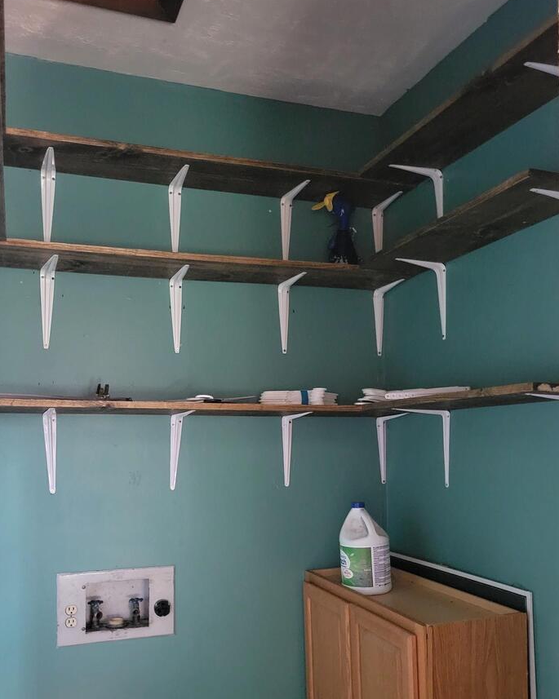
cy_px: 415
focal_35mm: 32
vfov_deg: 55.3
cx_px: 264
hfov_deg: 45.8
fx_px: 662
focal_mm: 5.4
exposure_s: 1/20
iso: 1250
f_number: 1.8
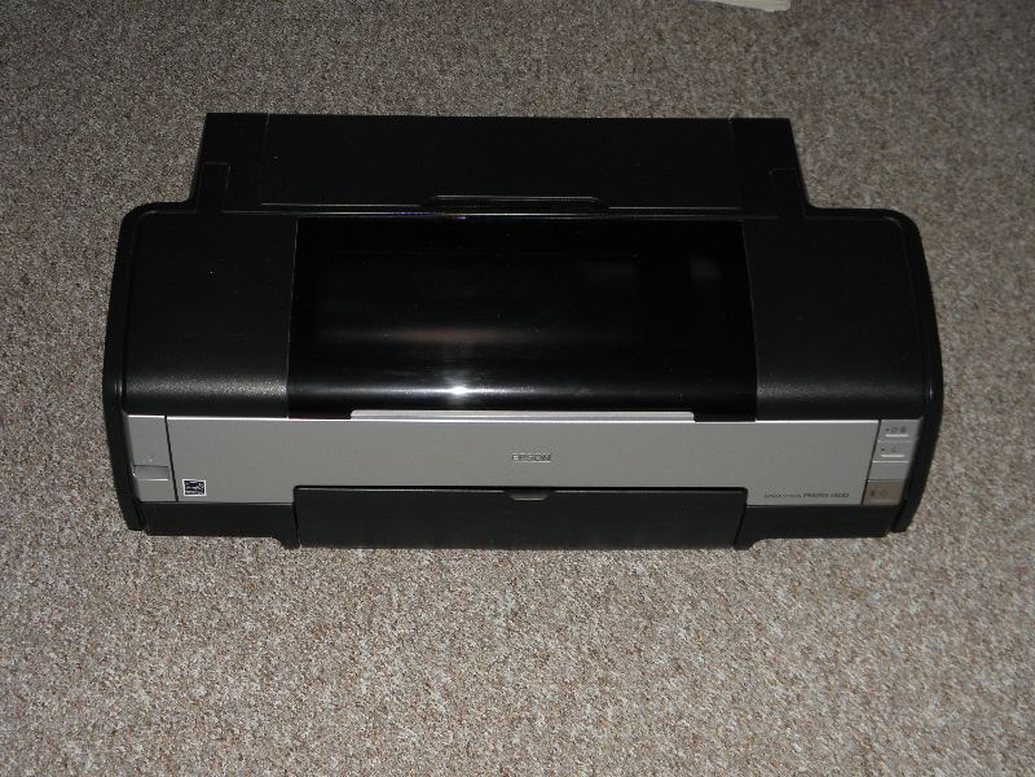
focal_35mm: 54
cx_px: 518
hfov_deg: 35.5
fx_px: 1615
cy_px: 388
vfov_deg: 27.0
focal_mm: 9.7
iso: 100
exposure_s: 1/125
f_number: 4.1
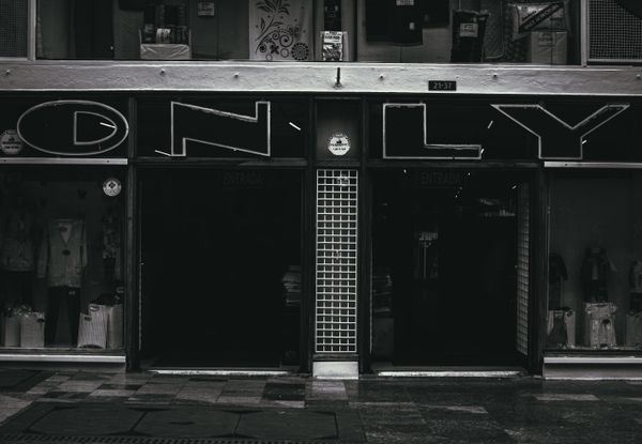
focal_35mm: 61
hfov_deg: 32.6
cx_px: 313
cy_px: 221
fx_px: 1099
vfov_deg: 22.8
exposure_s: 1/100
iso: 400
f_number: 20
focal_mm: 39
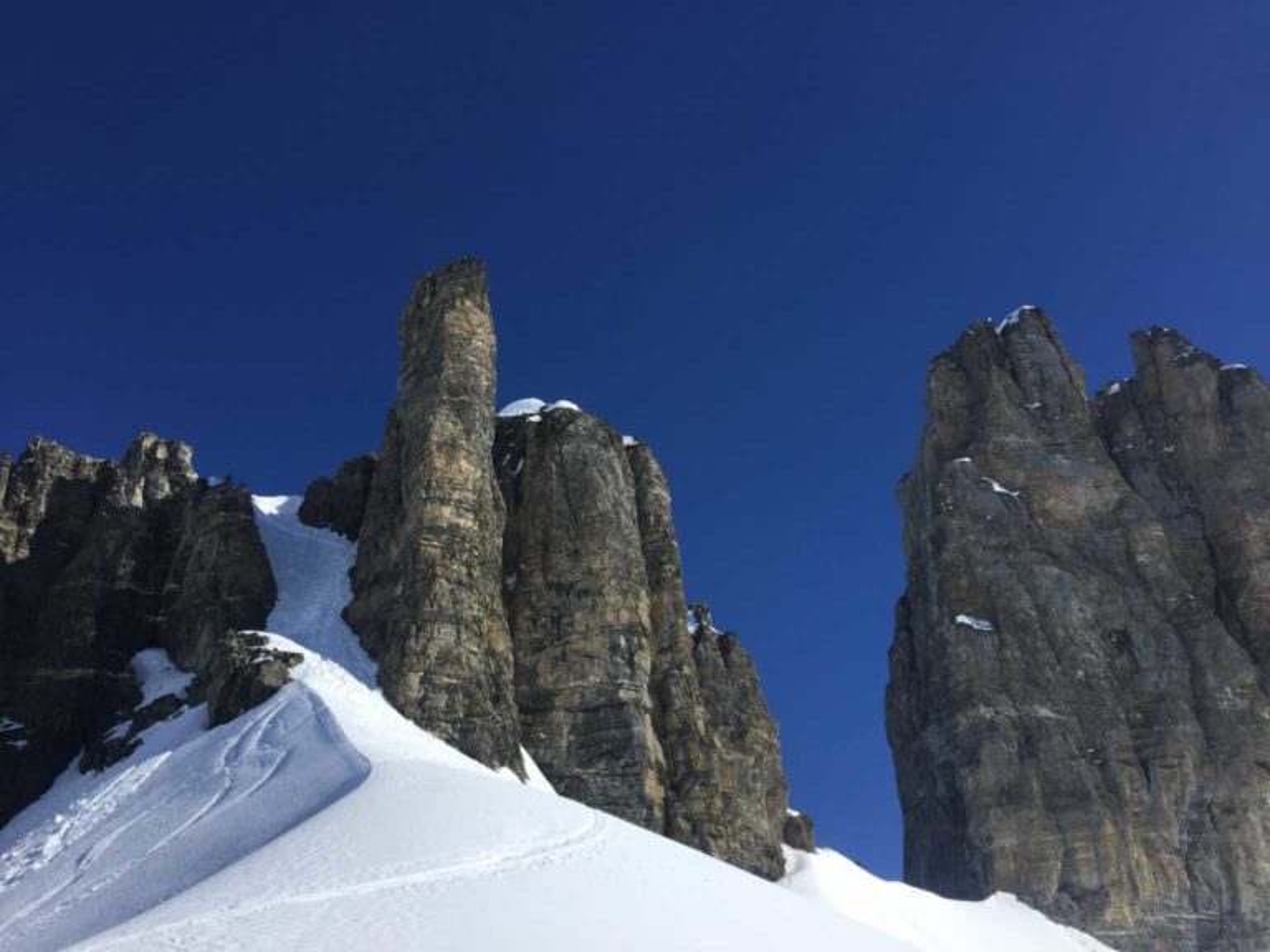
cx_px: 635
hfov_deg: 61.7
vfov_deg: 48.2
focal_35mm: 29
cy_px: 476
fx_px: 1064
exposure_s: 1/3049
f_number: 2.2
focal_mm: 4.15
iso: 32
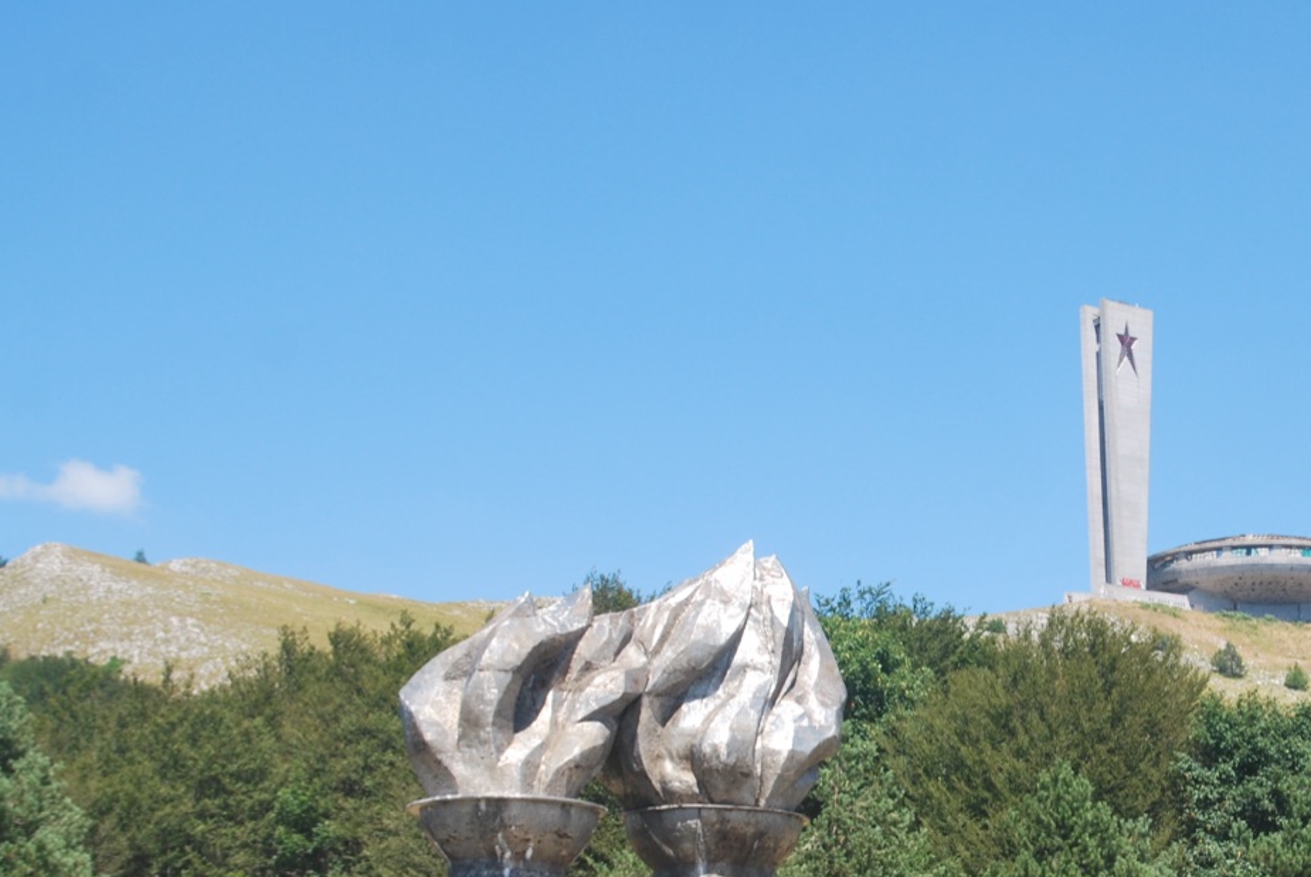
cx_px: 940
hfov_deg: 24.2
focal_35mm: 83
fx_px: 3026
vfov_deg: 16.4
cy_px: 709
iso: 100
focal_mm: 32
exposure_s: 1/200
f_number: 7.1
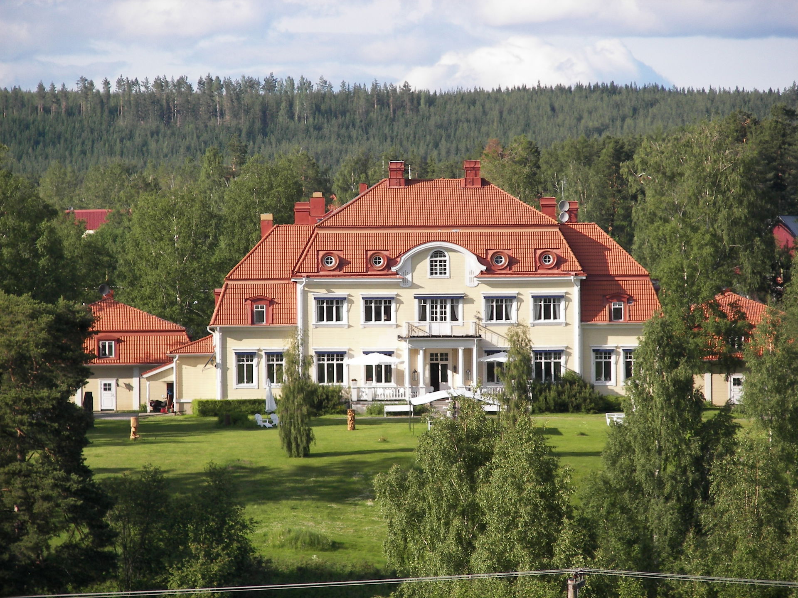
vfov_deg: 5.1
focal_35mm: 290
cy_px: 299
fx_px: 6685
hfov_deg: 6.8
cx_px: 399
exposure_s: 1/500
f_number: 3.6
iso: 50
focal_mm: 48.2
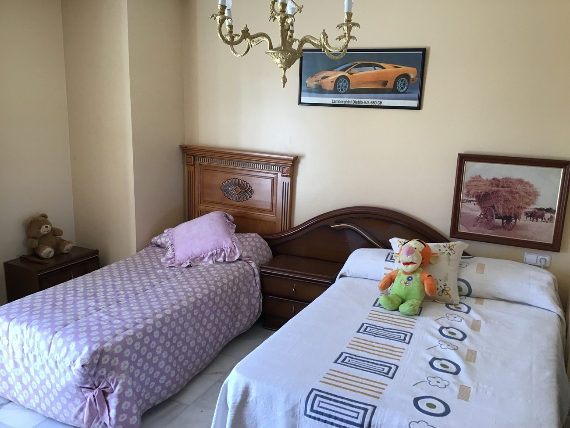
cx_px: 285
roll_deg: -1.6
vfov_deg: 45.4
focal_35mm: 31
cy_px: 214
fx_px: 510
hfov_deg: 58.4
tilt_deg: -14.3
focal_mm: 3.3
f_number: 2.4
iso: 32
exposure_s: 1/33
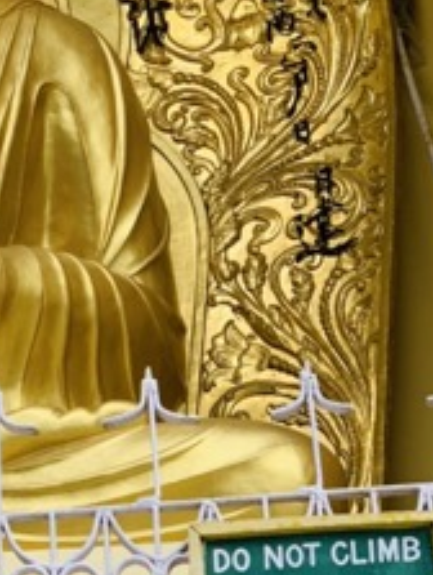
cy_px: 369
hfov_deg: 9.8
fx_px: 2478
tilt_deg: +30.8
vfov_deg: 13.2
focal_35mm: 149
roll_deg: -1.5
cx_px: -80
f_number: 2.4
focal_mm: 6
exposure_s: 1/340
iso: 16
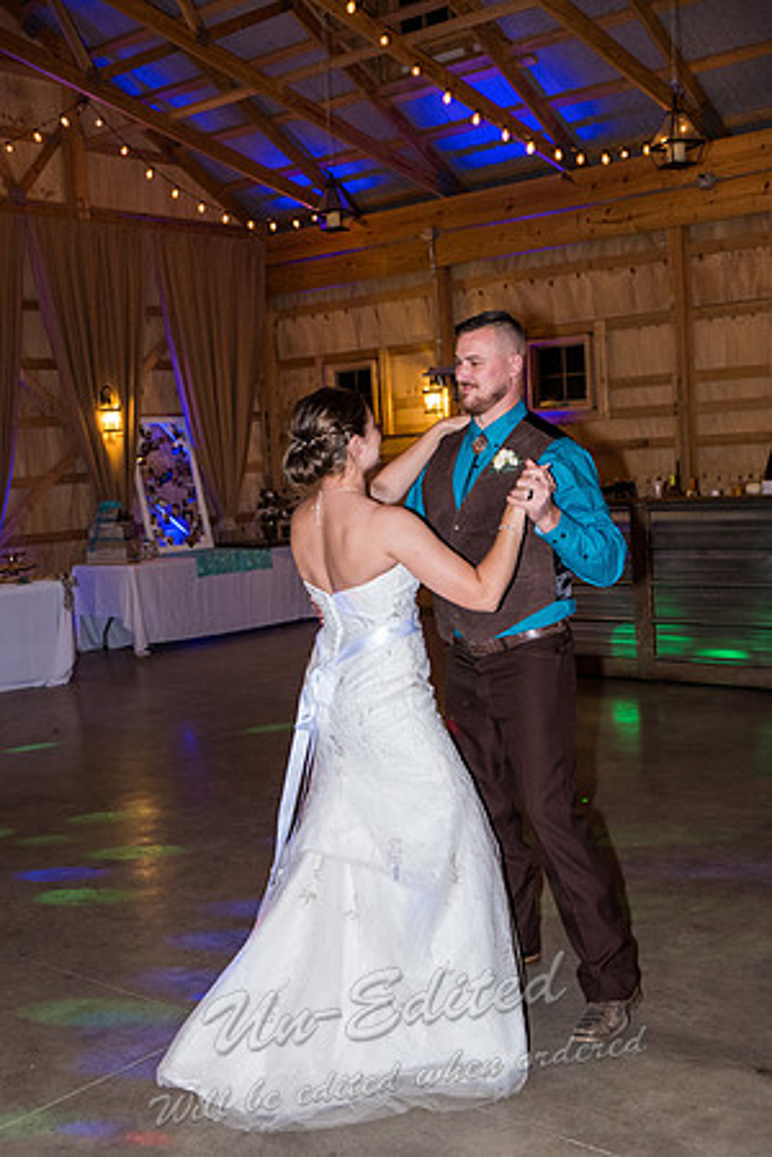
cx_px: 386
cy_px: 578
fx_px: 1287
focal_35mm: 40
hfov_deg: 33.4
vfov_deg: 48.5
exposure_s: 1/200
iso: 1600
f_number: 3.2
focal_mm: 26.5
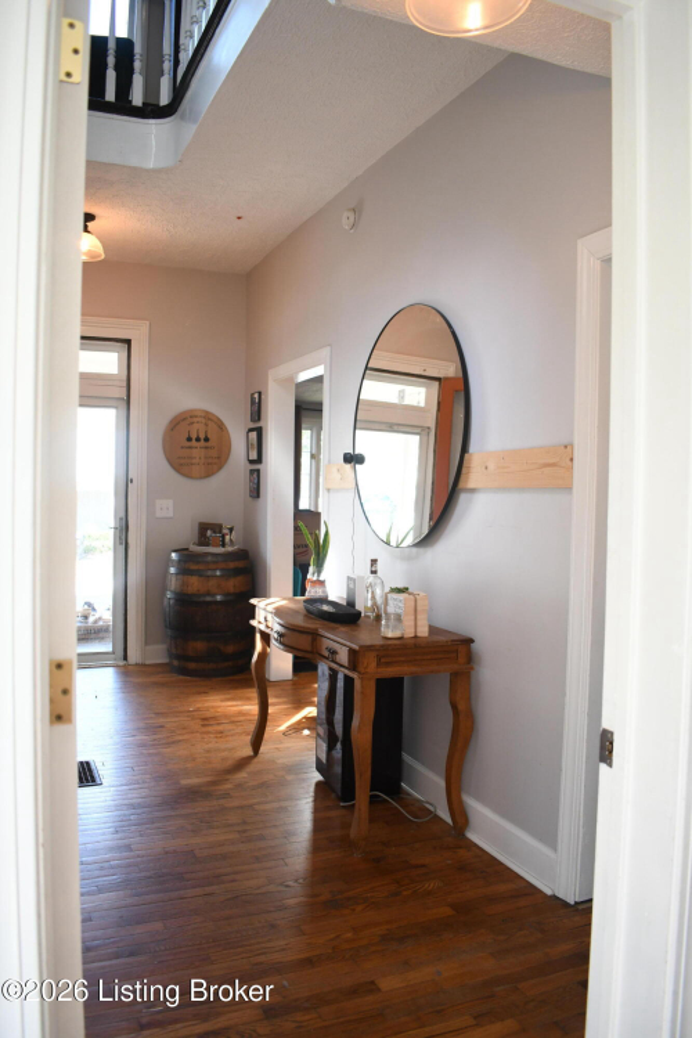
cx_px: 346
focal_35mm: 27
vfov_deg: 67.4
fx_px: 778
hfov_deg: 47.9
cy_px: 519
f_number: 3.5
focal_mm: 18
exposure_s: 1/200
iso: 1000
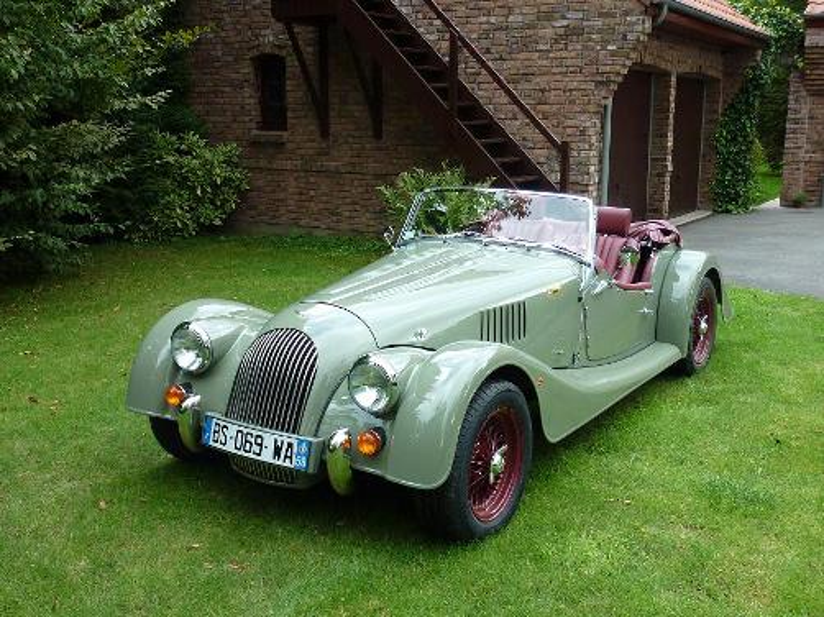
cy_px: 308
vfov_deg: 38.6
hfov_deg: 50.2
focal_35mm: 37
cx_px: 412
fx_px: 880
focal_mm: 6.1
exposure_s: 1/60
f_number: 3.6
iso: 80
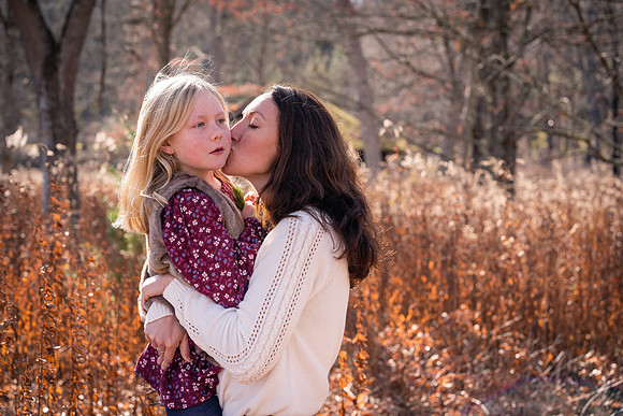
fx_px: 1471
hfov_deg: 23.9
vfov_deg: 16.1
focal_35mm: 85
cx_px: 312
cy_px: 208
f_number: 6.3
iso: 250
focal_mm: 85
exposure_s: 1/250
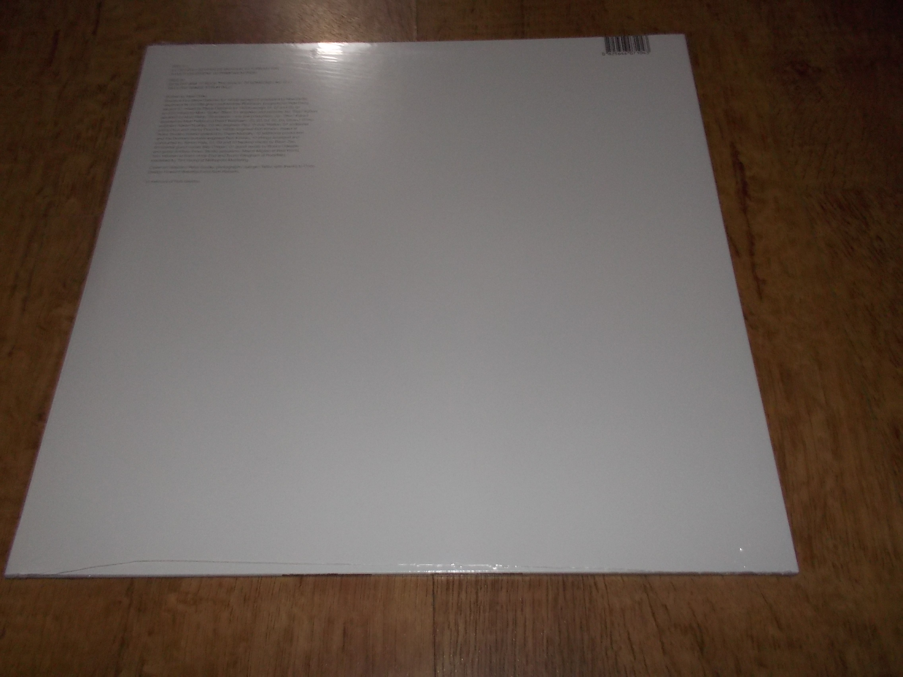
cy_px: 338
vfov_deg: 48.2
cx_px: 452
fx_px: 756
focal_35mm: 29
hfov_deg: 61.7
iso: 200
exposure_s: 1/30
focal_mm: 4.1
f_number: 3.3
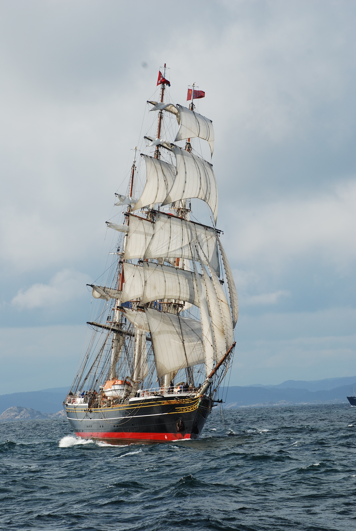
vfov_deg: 12.2
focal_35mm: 168
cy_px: 266
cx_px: 178
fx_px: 2485
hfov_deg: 8.2
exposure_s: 1/250
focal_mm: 112
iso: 110
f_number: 10
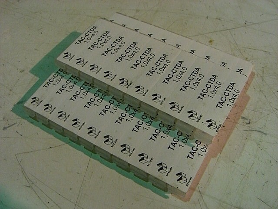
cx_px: 139
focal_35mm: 38
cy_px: 104
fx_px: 305
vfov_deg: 37.7
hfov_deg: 49.0
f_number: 2.7
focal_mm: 6.2
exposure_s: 1/60
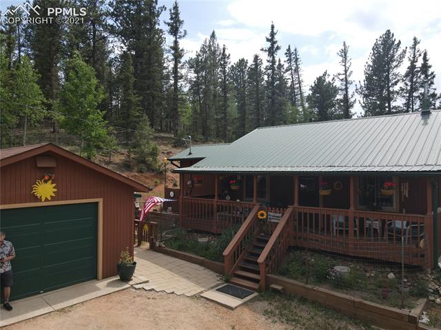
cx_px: 220
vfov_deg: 56.8
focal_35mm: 24
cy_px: 165
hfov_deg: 71.6
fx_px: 306
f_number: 2.8
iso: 100
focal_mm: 4.5
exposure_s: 1/125
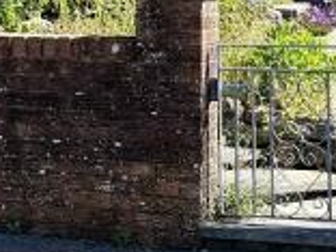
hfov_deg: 12.4
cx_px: 41
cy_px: -106
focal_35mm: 158
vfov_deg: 9.2
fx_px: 1534
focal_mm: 6.7
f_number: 1.8
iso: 50
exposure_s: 1/714
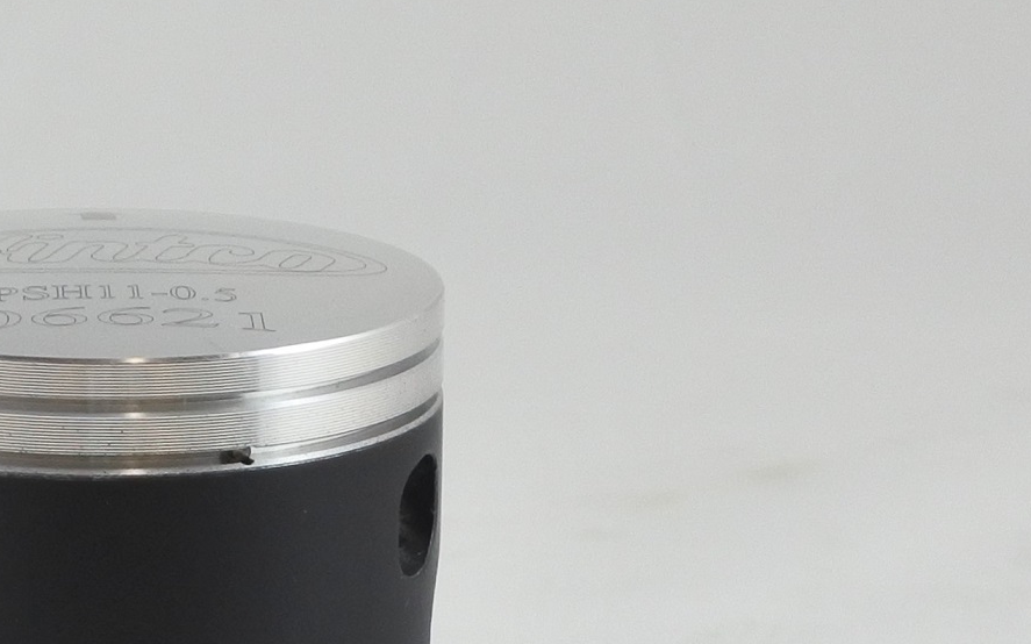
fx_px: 2360
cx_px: 103
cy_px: 621
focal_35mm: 84
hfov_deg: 24.0
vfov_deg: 15.3
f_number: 4.2
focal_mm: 15.7
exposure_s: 1/125
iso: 500
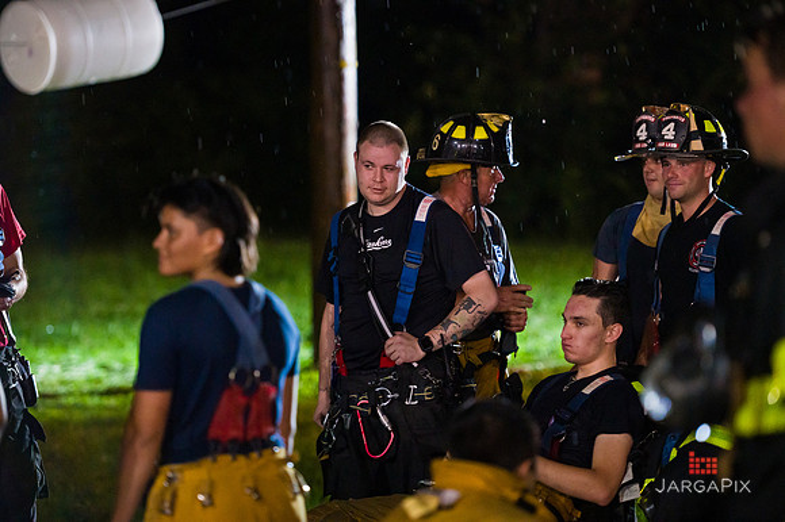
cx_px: 392
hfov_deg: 13.7
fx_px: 3269
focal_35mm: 150
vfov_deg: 9.1
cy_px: 261
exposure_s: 1/200
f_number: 3.2
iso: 6400
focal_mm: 150
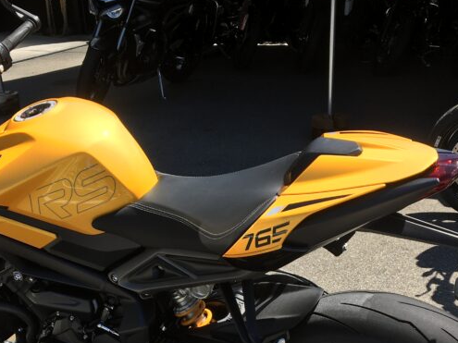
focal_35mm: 60
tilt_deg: -24.3
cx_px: 217
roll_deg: +2.9
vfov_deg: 23.7
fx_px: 794
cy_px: 312
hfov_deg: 32.2
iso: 25
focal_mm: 4.15
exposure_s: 1/777
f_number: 2.2
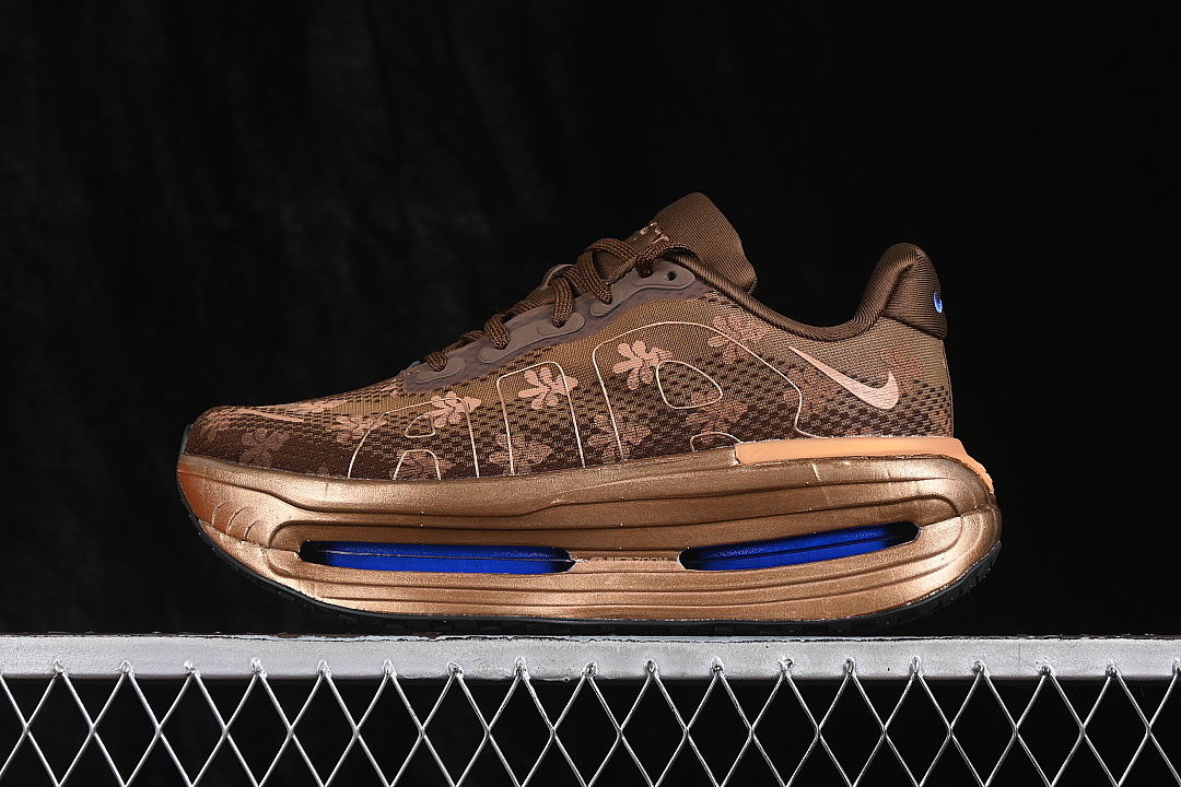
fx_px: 2460
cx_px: 590
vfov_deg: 18.2
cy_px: 394
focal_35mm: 75
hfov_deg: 27.0
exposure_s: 1/60
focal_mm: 50
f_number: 6.3
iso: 160
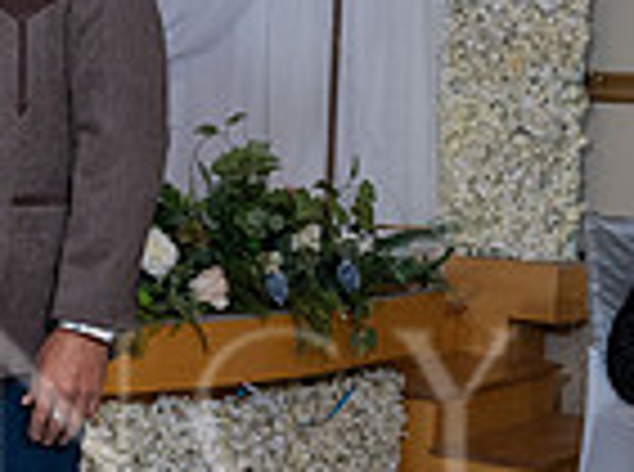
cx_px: -351
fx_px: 2101
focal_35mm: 115
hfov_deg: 15.6
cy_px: 317
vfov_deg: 12.8
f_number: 5.6
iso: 1250
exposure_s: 1/125
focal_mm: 29
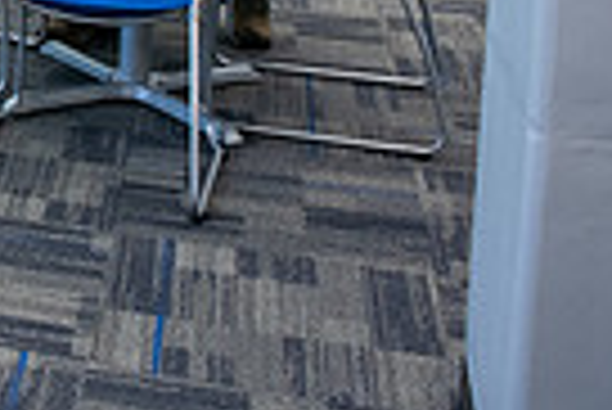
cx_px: -585
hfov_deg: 16.0
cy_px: -291
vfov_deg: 12.5
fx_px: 1736
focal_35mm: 102
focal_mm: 24
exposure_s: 1/160
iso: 1600
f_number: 5
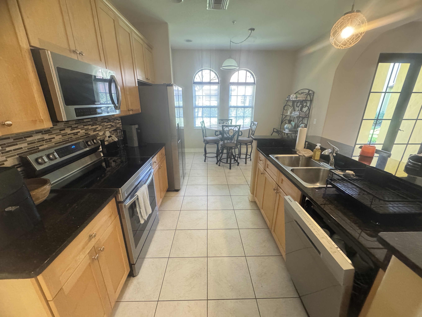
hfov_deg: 102.1
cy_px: 158
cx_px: 211
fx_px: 171
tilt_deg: -18.6
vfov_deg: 85.7
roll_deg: -1.0
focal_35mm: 14
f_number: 2.2
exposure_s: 1/60
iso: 1000
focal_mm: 2.22
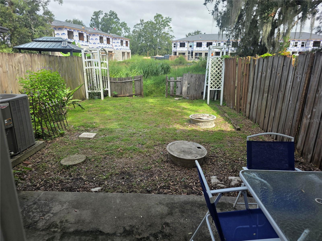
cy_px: 120
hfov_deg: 73.9
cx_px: 161
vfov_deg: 58.9
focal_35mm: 23
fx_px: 214
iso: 80
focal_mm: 6.3
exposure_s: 1/3100
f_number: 1.7
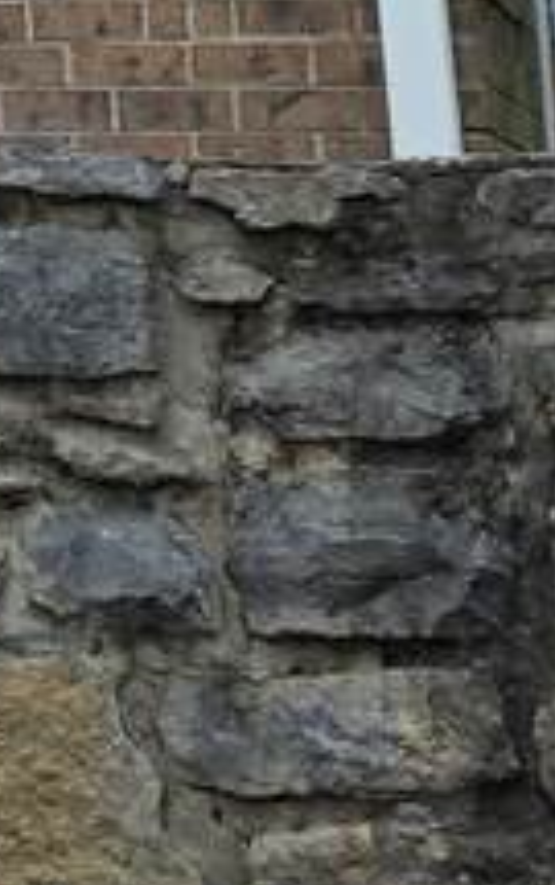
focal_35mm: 145
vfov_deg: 13.0
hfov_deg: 8.0
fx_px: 3497
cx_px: -983
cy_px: -700
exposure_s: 1/2497
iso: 80
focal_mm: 6.3
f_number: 1.7
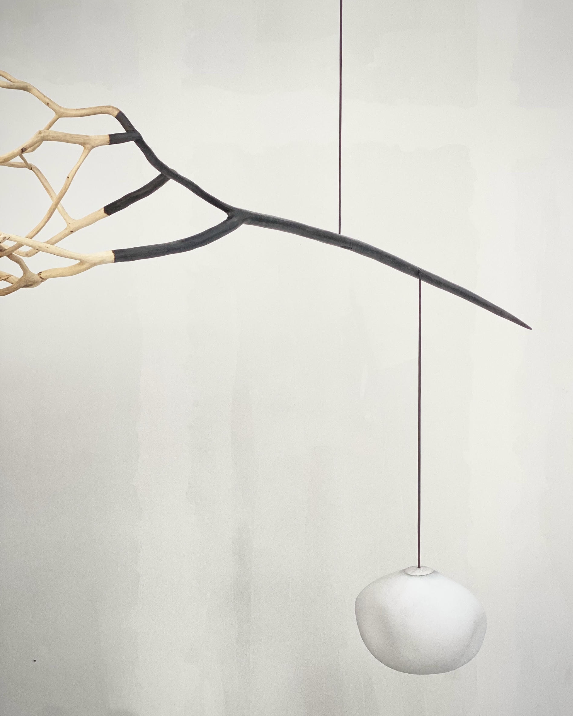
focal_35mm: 55
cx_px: 288
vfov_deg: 34.1
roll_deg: -1.1
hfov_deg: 27.6
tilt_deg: +1.4
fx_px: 1166
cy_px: 363
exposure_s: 1/122
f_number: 2
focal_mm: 6
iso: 125
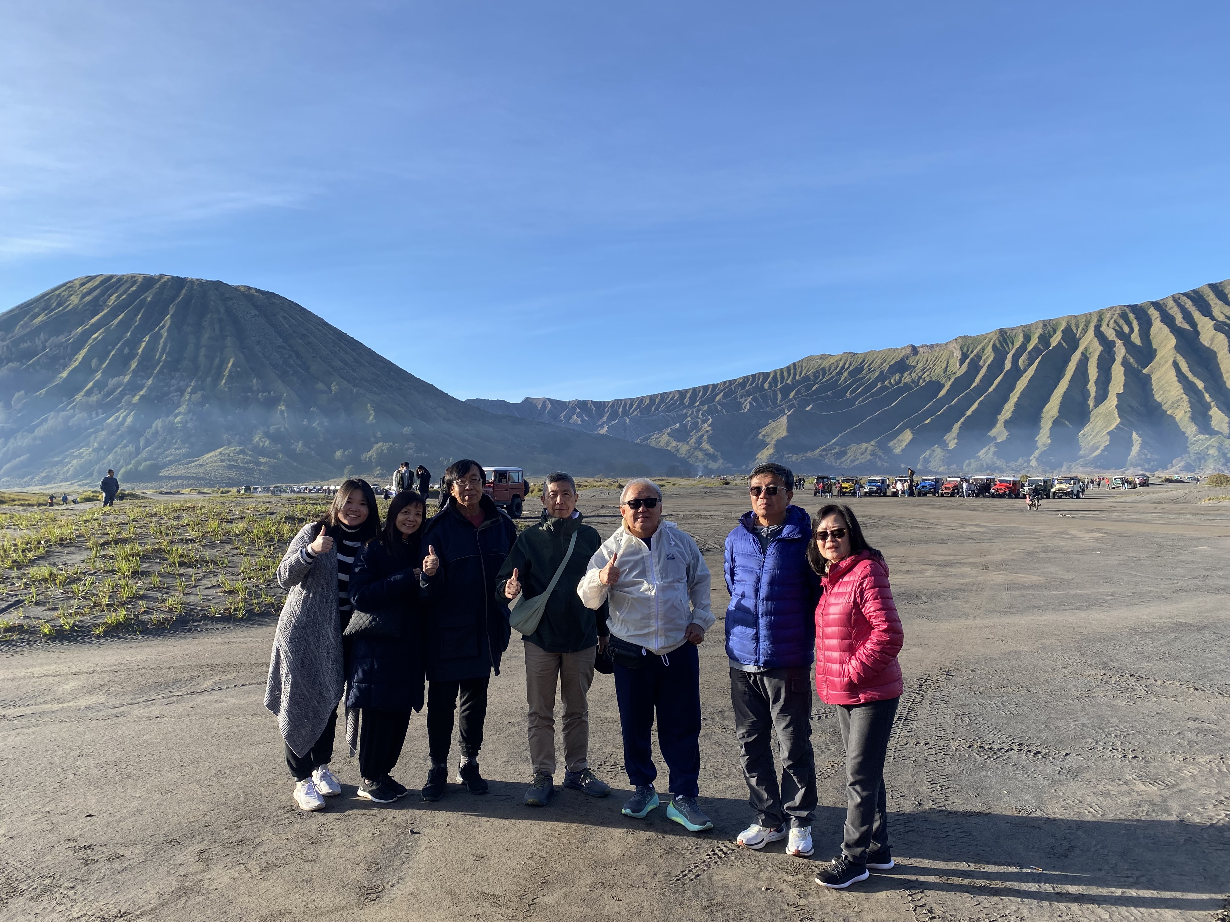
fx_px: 924
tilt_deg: +2.1
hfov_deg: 67.3
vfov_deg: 53.1
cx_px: 615
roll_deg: +1.0
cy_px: 461
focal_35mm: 26
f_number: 1.8
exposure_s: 1/1258
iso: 32
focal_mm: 4.25
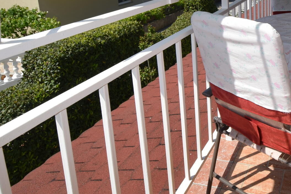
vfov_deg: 35.0
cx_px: 251
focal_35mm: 34
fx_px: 275
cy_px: -3
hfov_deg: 50.7
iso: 100
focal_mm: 10
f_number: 9
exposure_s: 1/200
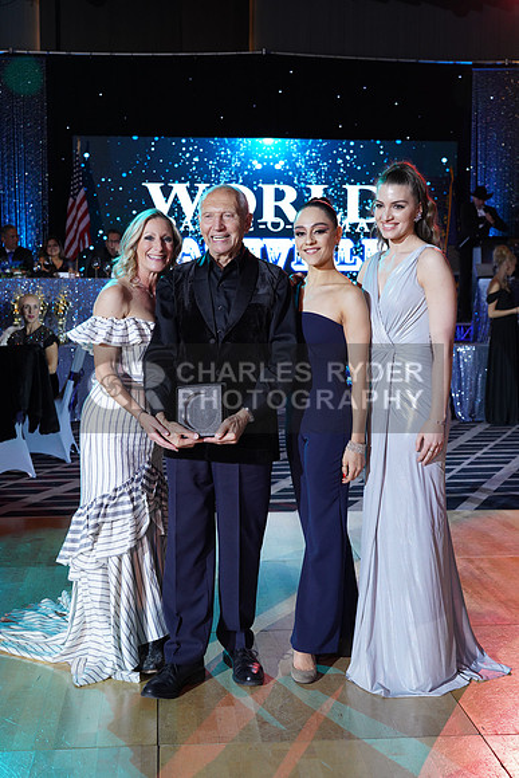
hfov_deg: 29.3
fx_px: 994
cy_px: 389
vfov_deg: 42.7
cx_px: 260
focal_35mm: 46
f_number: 5
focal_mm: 46
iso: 1600
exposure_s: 1/200
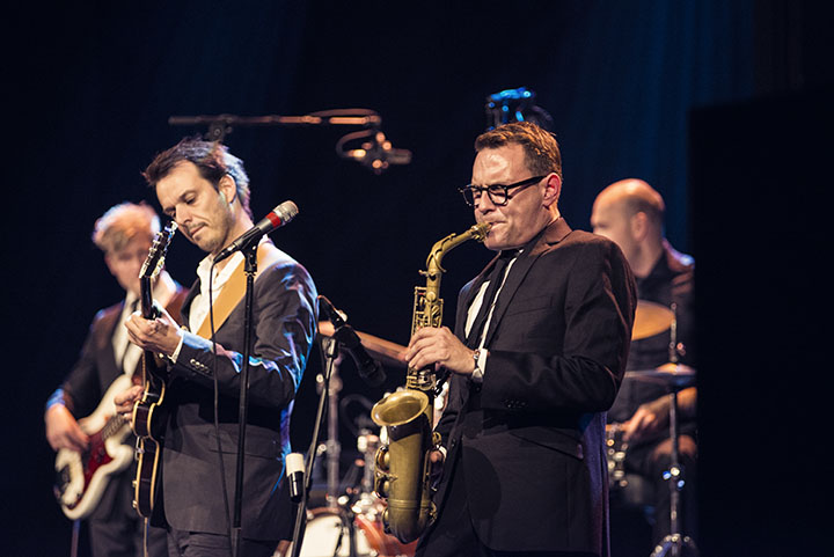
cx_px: 417
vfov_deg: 8.3
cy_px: 278
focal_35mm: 165
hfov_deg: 12.4
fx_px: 3825
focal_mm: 165
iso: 1000
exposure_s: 1/160
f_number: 2.8
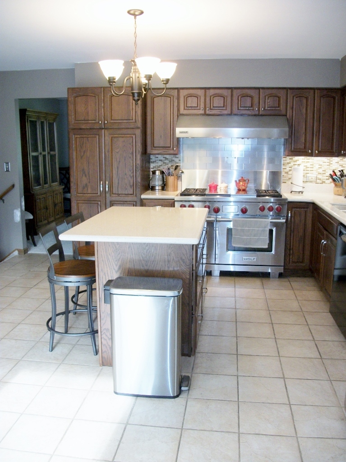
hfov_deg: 44.1
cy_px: 231
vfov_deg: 56.8
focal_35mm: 32
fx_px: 427
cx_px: 173
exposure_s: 1/40
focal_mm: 5.7
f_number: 2.9
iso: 160
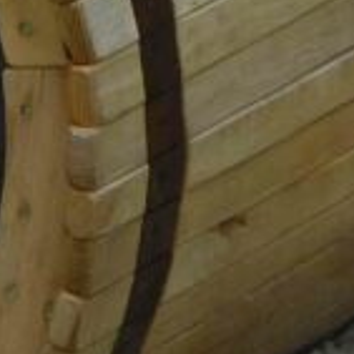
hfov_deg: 3.2
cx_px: -168
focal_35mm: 547
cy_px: -218
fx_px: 6329
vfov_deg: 3.2
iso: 100
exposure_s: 1/125
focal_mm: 15.1
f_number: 5.2
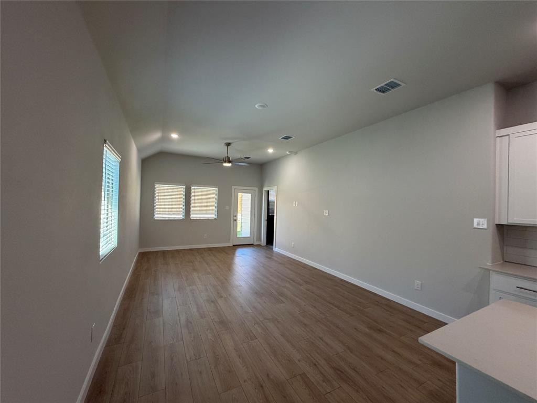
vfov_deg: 85.7
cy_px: 202
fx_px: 217
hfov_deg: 102.1
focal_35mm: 14
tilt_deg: -0.7
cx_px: 268
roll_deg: -1.6
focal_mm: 2.22
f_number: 2.2
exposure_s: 1/120
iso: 250
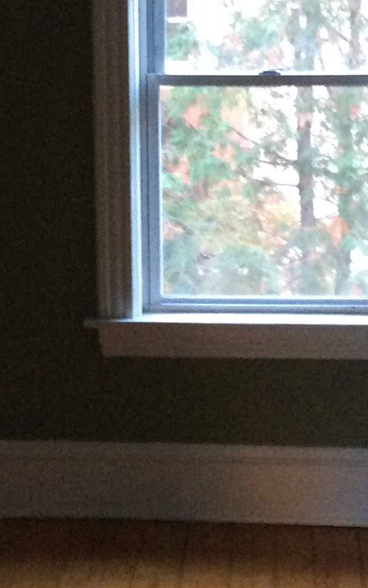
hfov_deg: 14.1
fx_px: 1492
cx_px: 166
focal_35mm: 93
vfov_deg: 22.2
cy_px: 181
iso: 320
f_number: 2.4
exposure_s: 1/15
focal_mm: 3.3
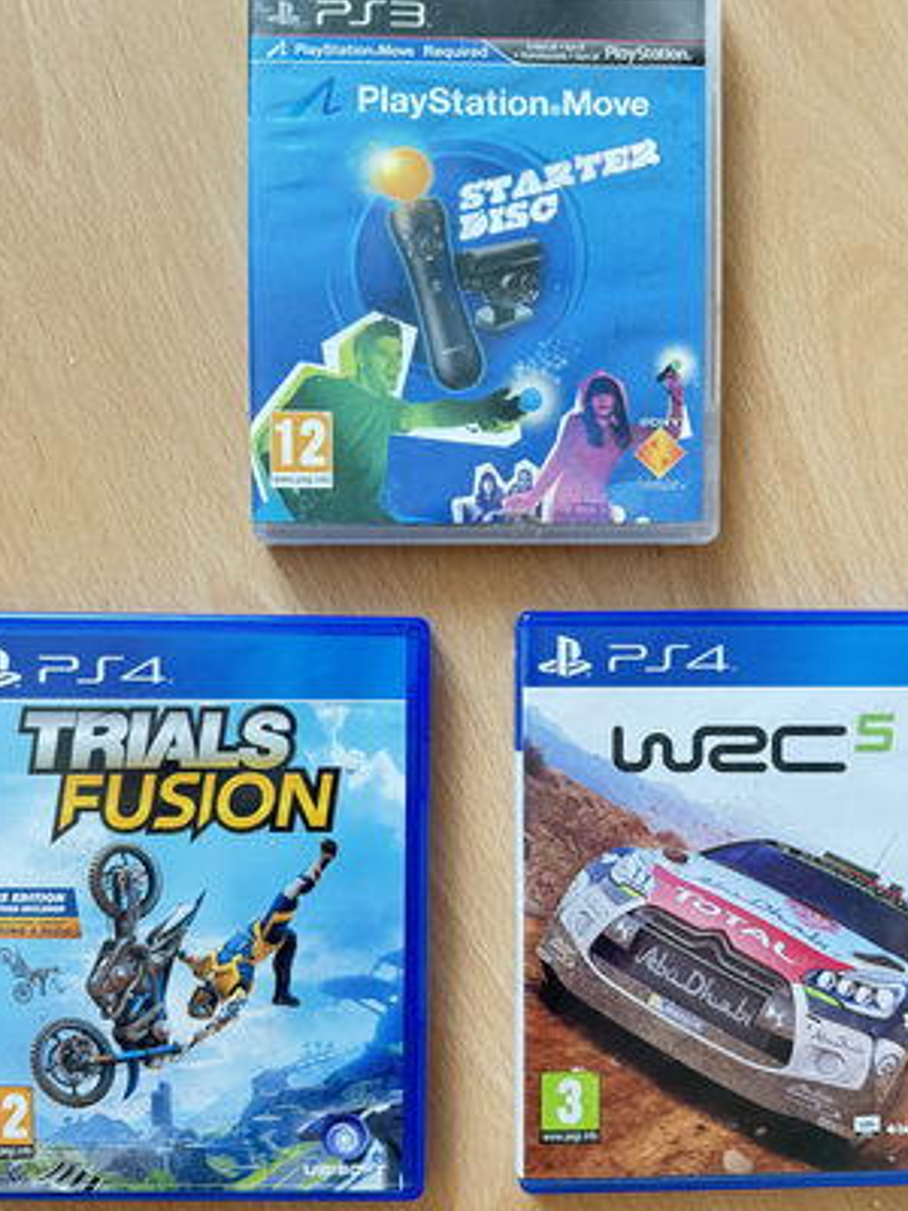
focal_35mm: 30
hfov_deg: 46.8
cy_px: 660
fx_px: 1049
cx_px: 452
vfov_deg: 59.9
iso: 400
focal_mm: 6.76
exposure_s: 1/60
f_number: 1.78
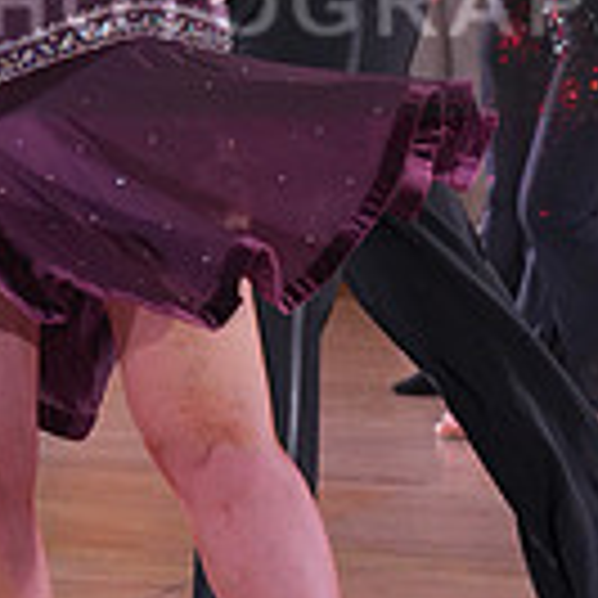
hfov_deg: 7.4
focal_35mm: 237
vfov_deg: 7.3
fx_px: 4632
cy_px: -31
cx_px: 187
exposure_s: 1/400
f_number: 4
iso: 1600
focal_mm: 64
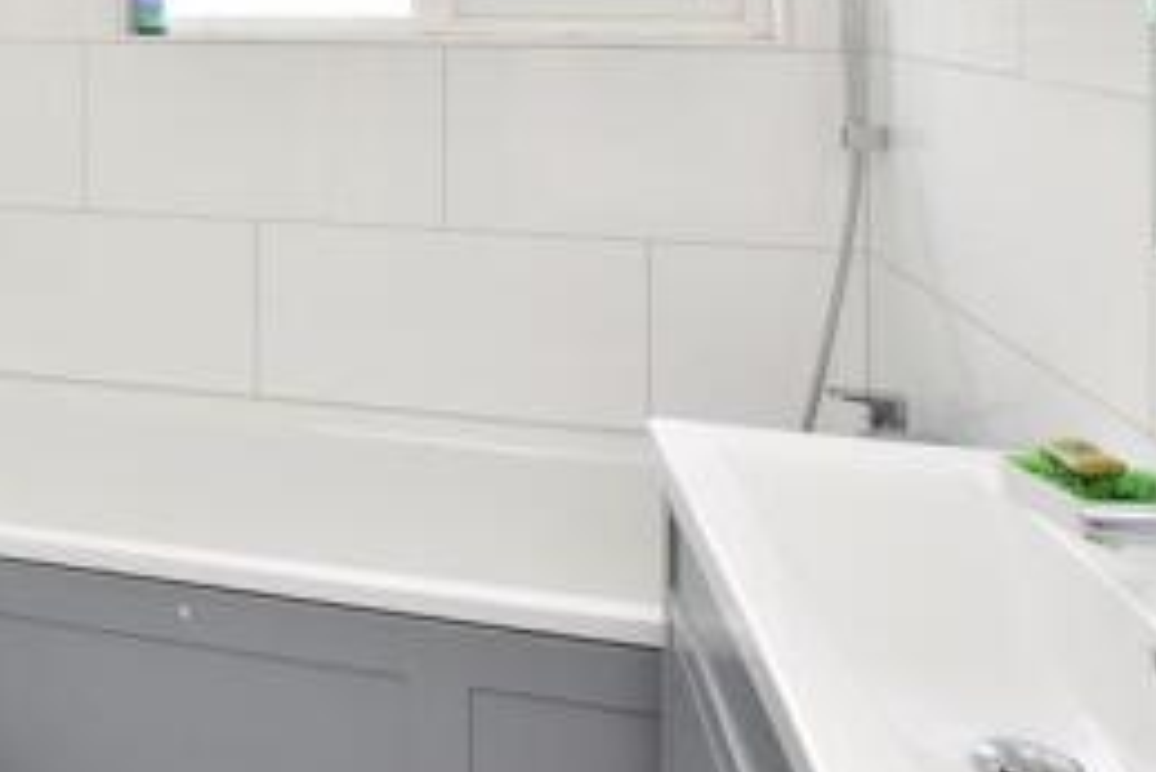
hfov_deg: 38.2
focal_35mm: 44
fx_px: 1402
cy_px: -51
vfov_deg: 28.3
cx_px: -76
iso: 400
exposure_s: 1/40
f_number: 8
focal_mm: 11.5
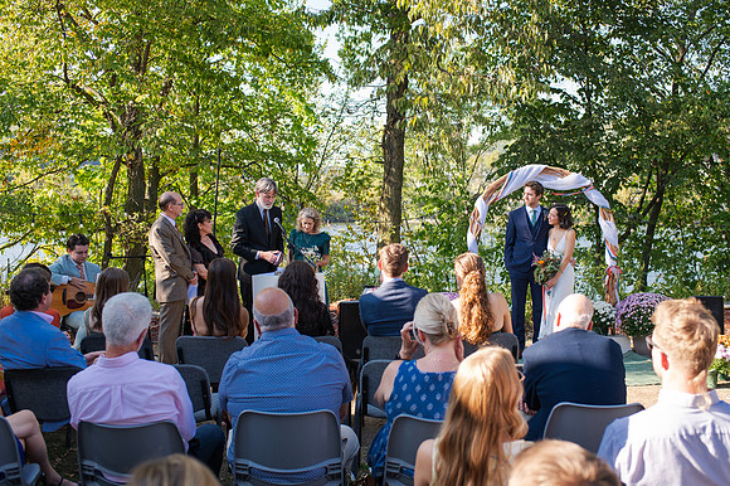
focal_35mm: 40
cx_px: 386
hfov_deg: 48.5
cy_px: 234
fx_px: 809
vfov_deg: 33.4
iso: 560
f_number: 3.5
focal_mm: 35
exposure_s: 1/1250
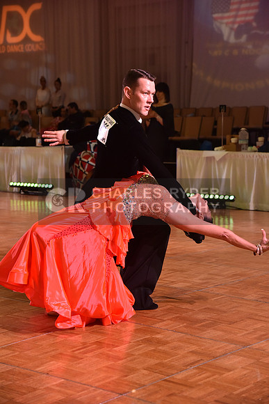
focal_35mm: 75
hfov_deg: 18.2
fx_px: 840
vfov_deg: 27.0
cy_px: 202
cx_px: 134
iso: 2000
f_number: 5
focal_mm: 75
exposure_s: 1/250
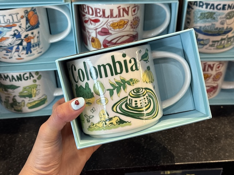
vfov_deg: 30.3
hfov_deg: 39.7
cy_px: 88
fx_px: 324
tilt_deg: -40.5
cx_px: 117
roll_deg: +1.0
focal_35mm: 48
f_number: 1.78
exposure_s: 1/60
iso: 200
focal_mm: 6.76
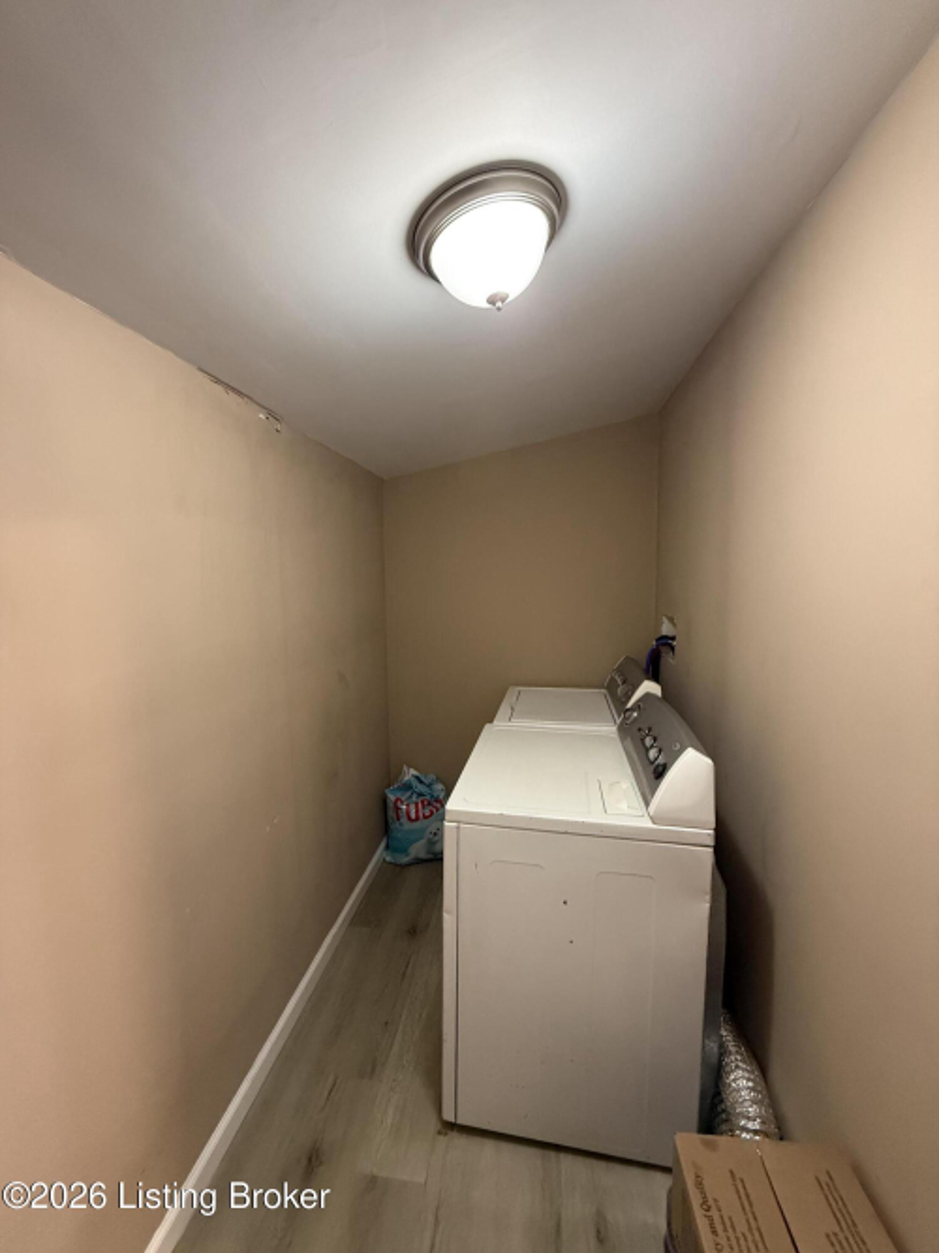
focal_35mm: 14
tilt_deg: -4.5
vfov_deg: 102.1
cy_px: 626
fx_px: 507
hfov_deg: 85.7
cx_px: 470
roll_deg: +0.4
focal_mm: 2.22
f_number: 2.2
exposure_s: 1/60
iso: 640
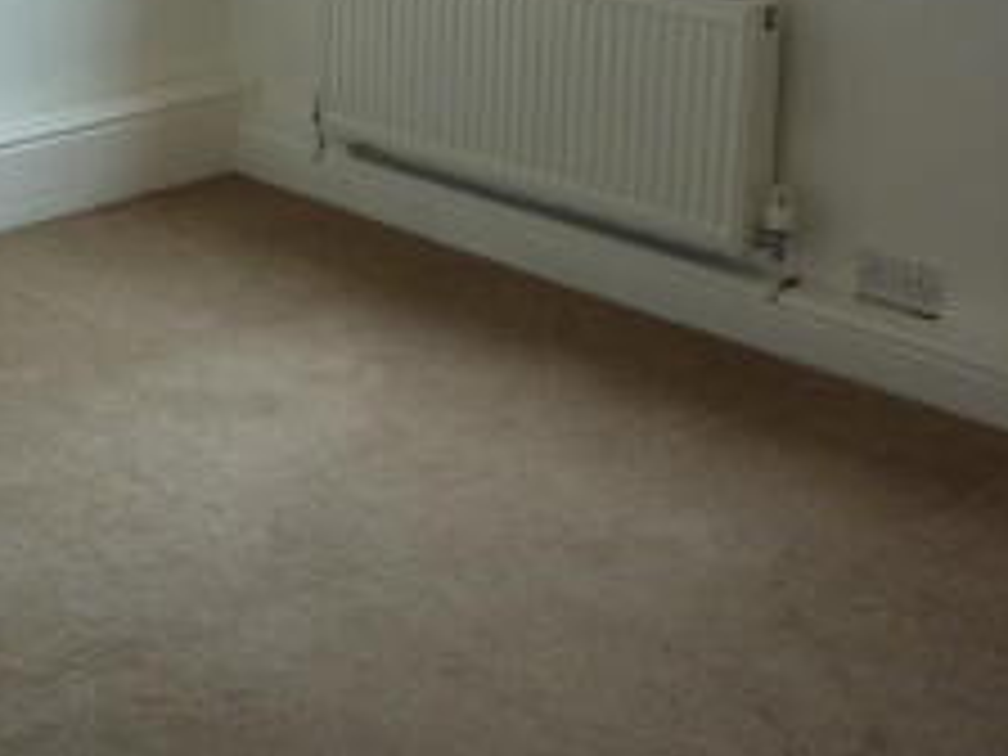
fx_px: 1893
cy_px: -128
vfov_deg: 21.2
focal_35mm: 65
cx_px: -34
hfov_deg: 27.8
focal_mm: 4.1
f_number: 3.3
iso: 80
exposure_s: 1/40
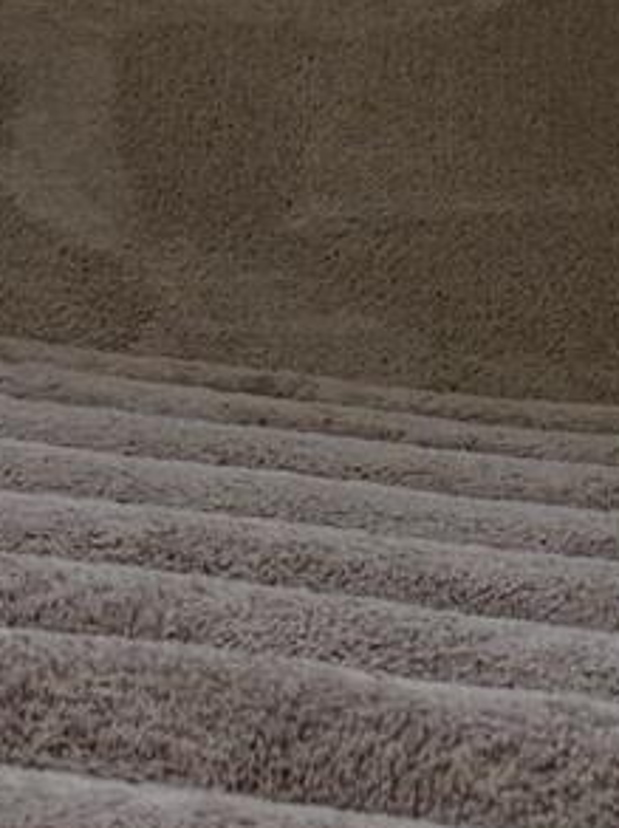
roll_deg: -0.3
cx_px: -201
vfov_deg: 7.9
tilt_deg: -11.9
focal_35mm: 189
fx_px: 4516
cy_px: -2159
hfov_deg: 7.7
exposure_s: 1/377
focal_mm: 6.76
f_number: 1.78
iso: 100
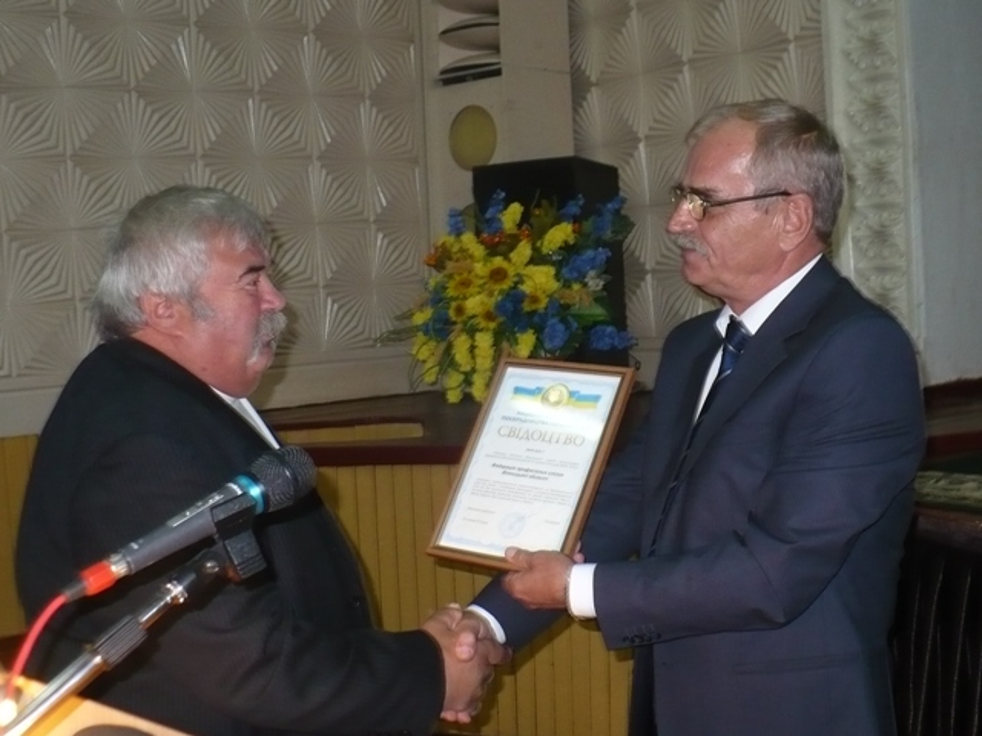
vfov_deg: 32.9
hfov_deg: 42.9
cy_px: 368
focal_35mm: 44
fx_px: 1248
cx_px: 491
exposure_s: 1/30
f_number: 2.8
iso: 200
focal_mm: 6.1
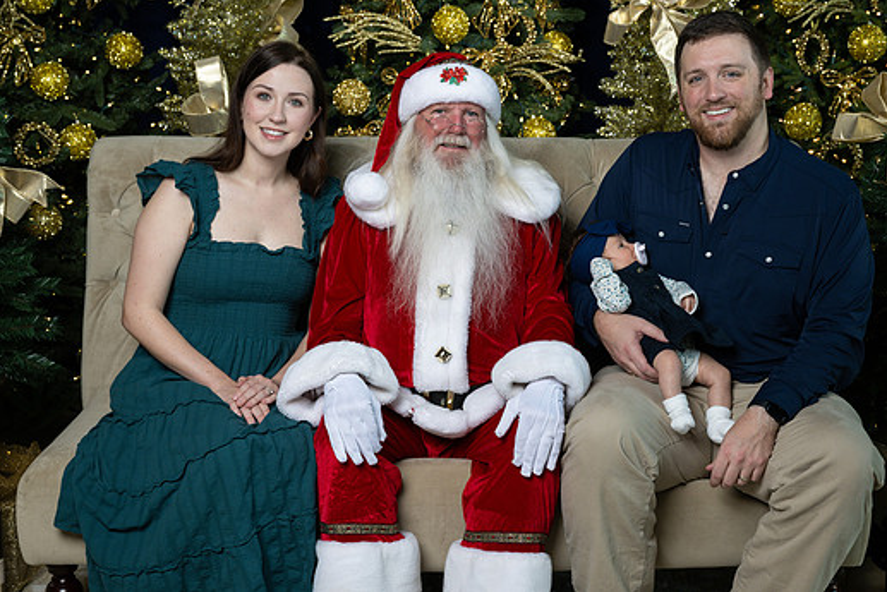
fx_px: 1355
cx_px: 484
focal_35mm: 55
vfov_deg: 24.6
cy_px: 262
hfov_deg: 36.2
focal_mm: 49
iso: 400
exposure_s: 1/60
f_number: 7.1
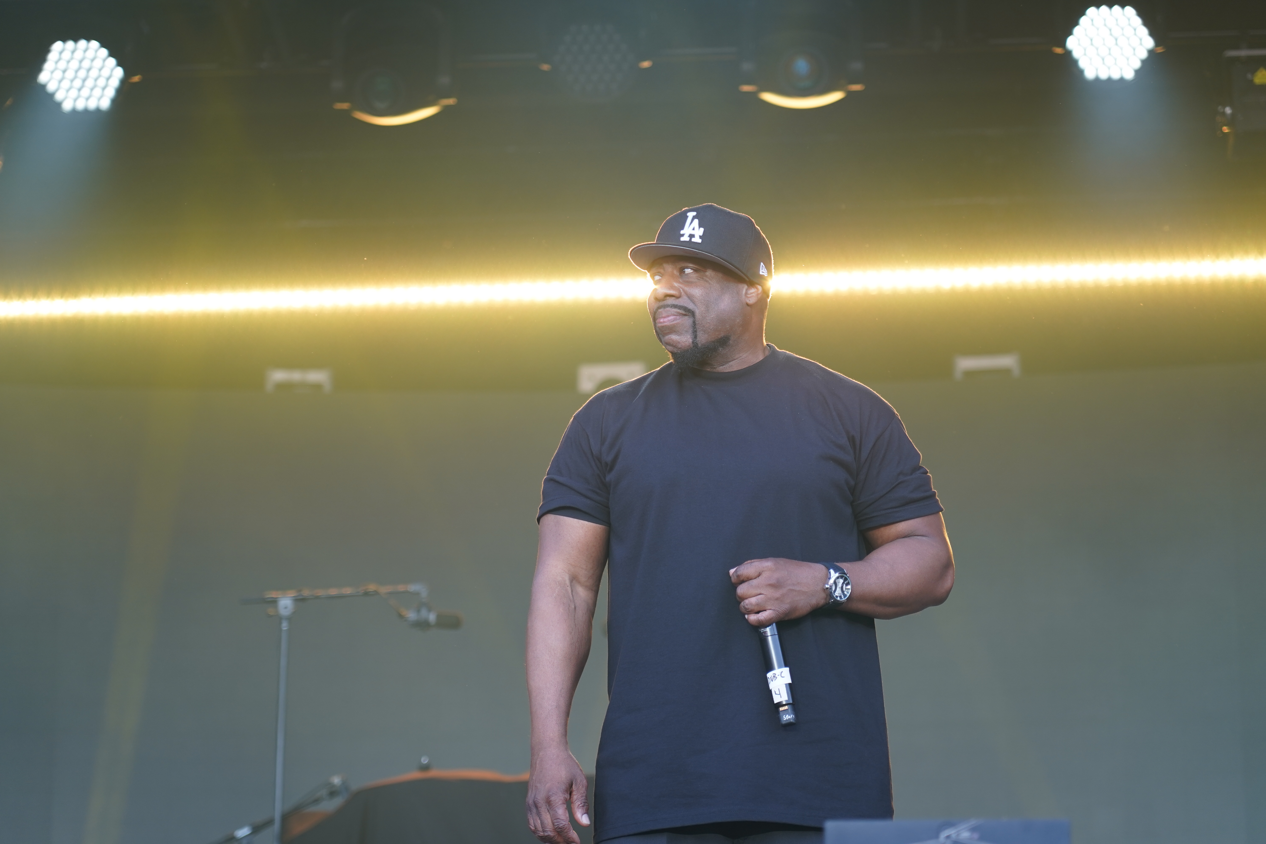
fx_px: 3692
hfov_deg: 19.5
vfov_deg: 13.0
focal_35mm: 105
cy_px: 422
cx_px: 633
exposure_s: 1/160
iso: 400
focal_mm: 105
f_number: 4
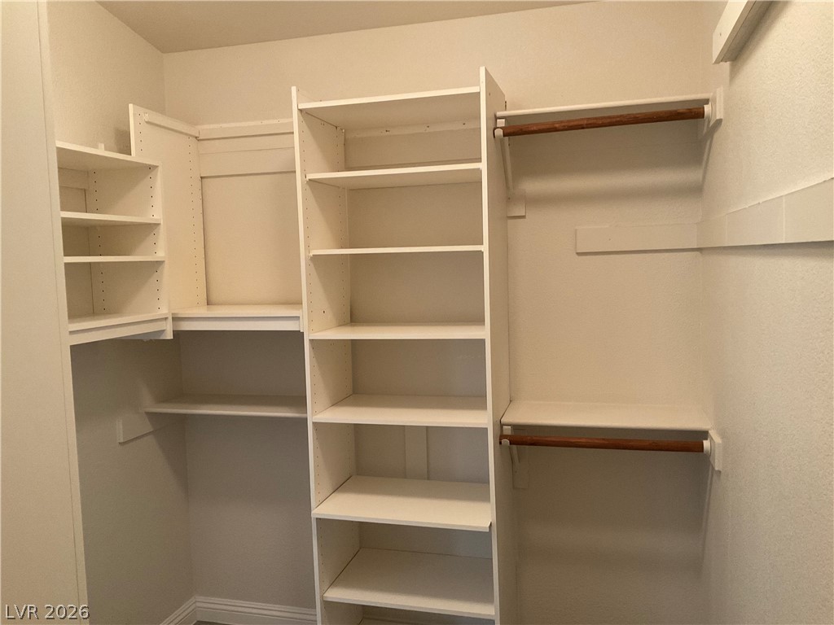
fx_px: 699
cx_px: 417
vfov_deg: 48.2
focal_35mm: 29
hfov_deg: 61.7
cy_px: 312
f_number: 1.8
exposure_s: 1/60
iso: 200
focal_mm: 3
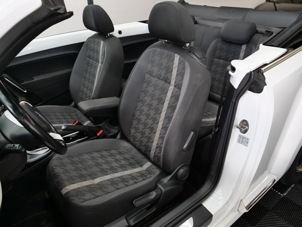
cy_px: 111
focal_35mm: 25
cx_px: 149
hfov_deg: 69.4
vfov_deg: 54.9
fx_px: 218
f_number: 3.9
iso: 640
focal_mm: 12
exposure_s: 1/60
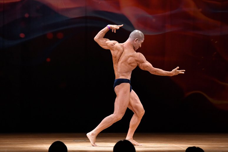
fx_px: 1614
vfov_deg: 5.4
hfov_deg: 8.1
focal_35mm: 255
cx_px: 114
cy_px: 76
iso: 4000
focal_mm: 170
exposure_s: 1/400
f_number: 5.6
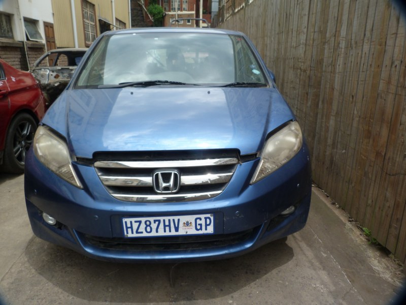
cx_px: 203
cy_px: 152
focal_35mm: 25
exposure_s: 1/200
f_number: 4
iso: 80
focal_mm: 4.5
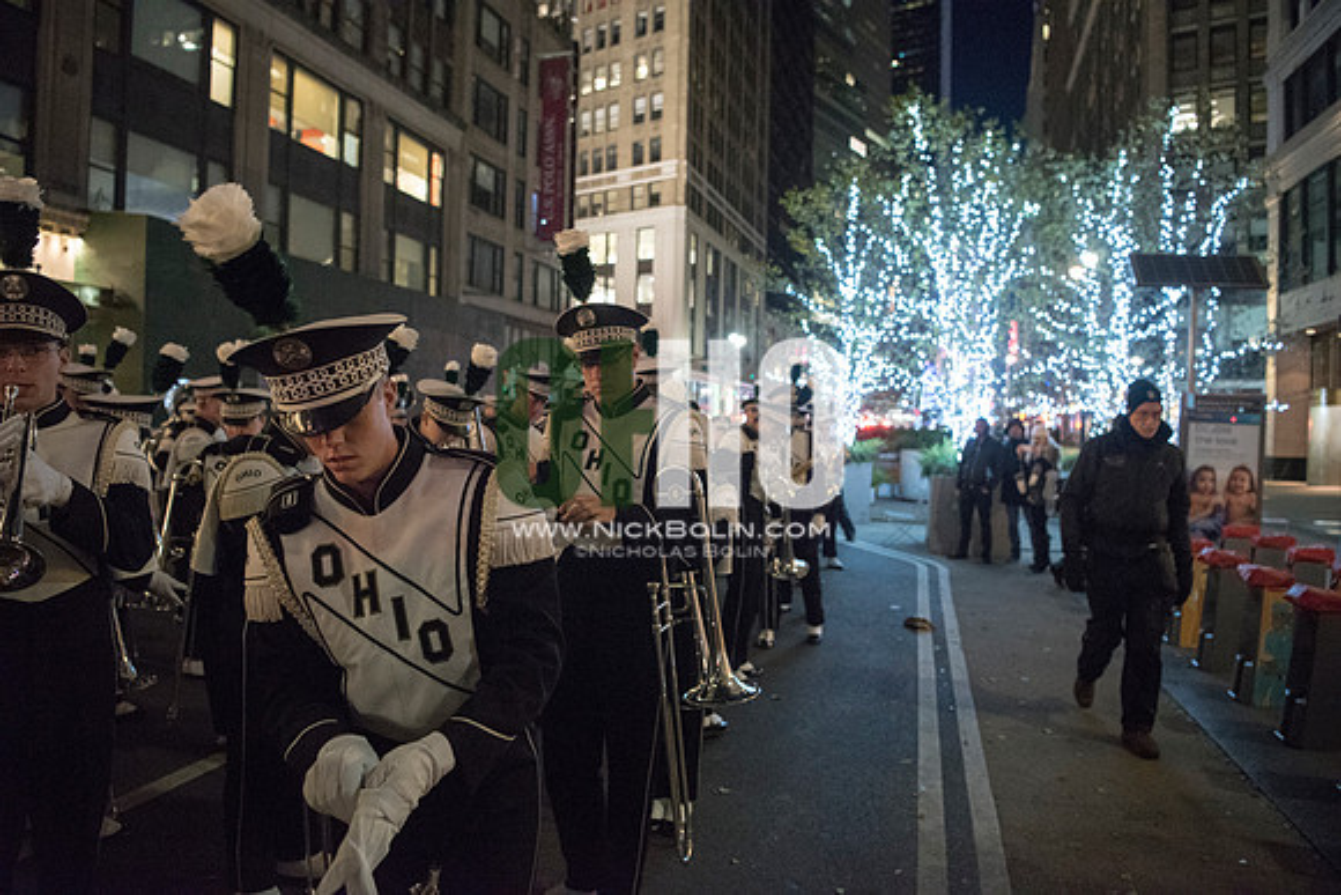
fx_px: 894
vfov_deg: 53.2
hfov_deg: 73.7
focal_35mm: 24
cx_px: 670
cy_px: 448
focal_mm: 24
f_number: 2.8
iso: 8000
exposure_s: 1/160
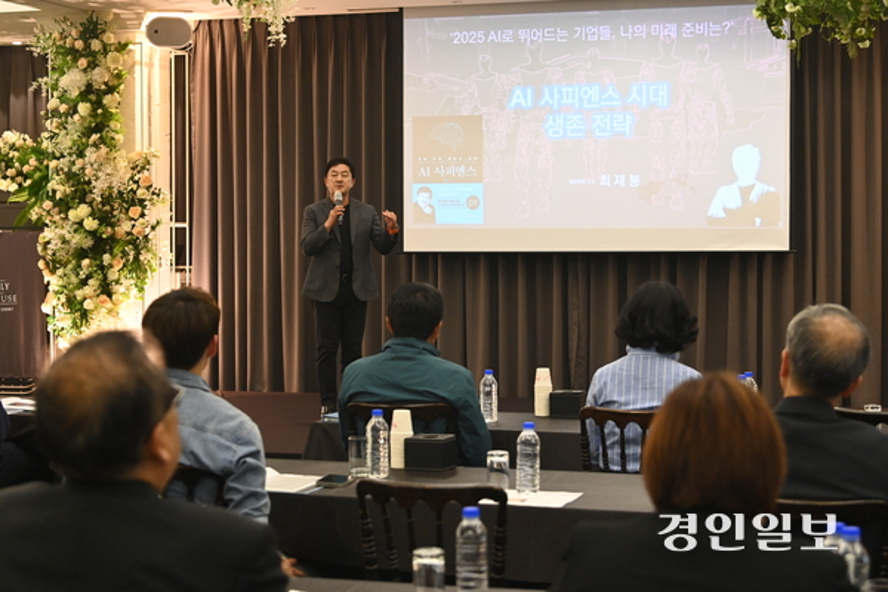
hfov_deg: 28.8
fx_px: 1727
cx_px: 444
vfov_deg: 19.5
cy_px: 296
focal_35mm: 70
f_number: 5
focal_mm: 70
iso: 8000
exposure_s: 1/200
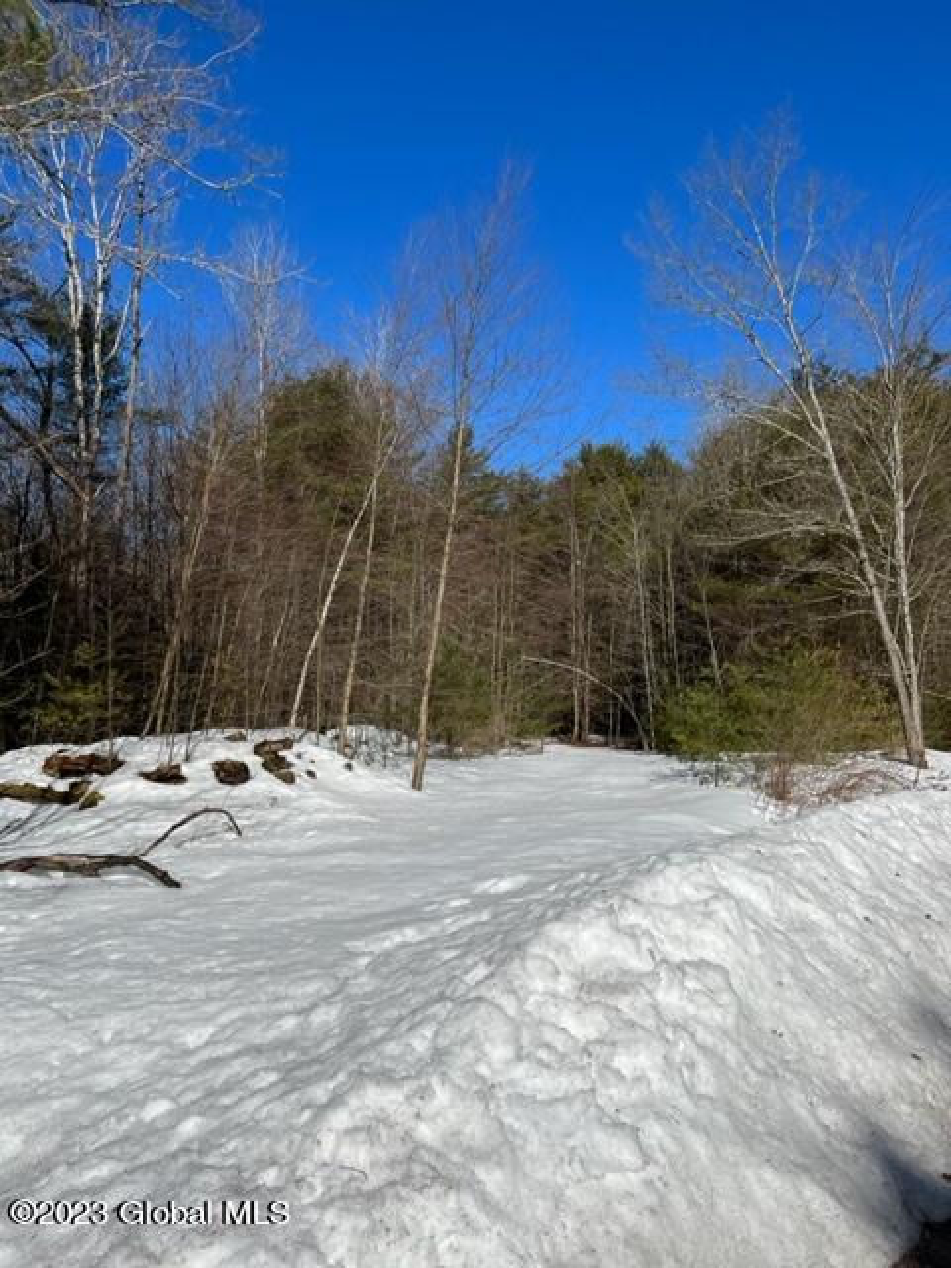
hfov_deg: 53.1
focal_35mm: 26
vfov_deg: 67.3
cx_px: 476
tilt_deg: +8.1
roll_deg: +1.2
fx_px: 952
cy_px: 634
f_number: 1.5
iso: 50
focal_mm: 5.7
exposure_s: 1/10309
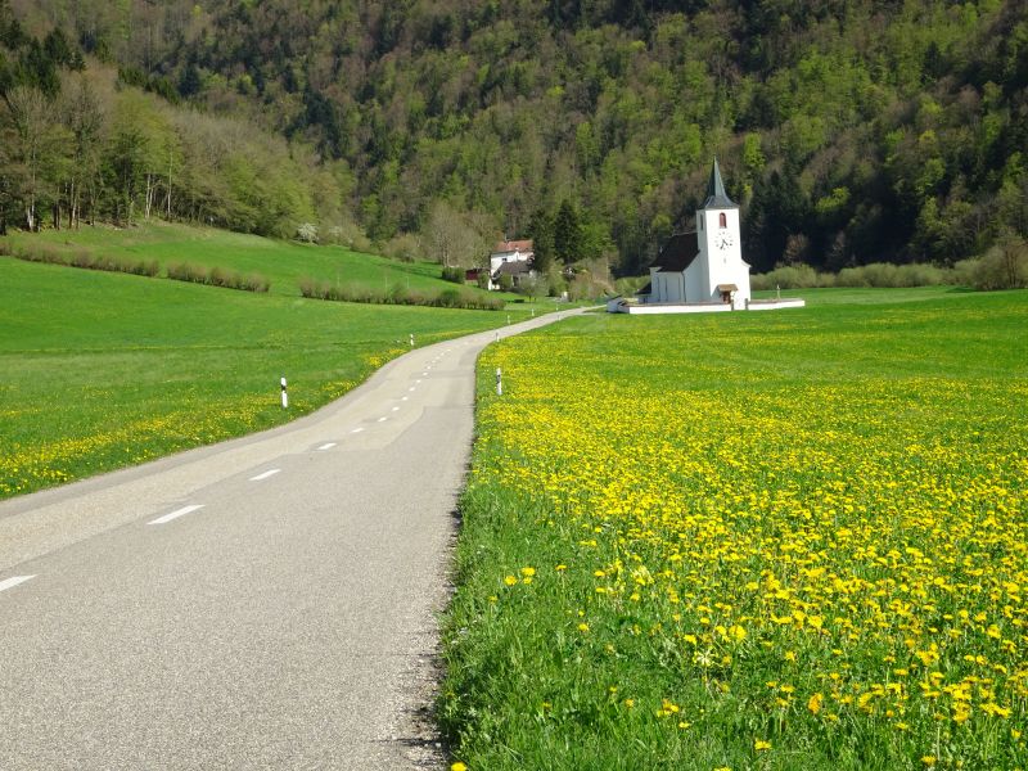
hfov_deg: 24.4
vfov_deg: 18.4
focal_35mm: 80
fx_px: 2376
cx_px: 514
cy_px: 386
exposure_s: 1/320
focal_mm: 13.69
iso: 80
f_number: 5
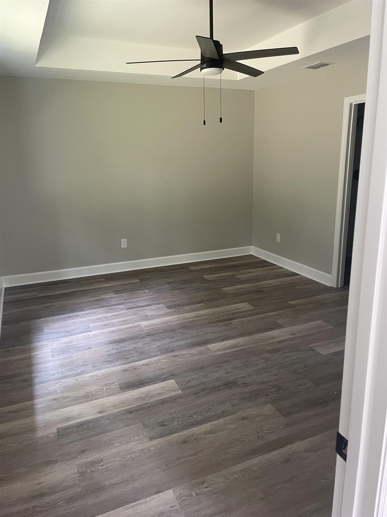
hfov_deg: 53.1
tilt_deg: -14.4
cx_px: 194
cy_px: 258
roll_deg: +1.5
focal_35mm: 26
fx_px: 388
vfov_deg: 67.3
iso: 160
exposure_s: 1/60
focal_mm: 4.2
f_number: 1.6
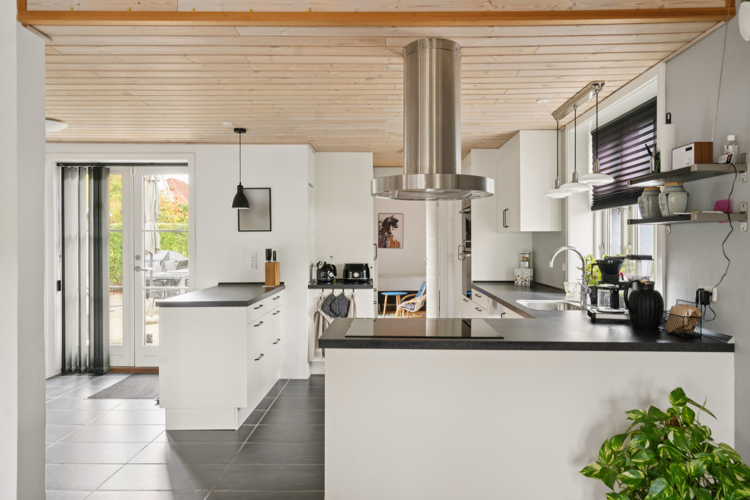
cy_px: 250
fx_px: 479
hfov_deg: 76.1
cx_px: 375
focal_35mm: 23
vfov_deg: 55.1
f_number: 6.3
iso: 1000
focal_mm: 23
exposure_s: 1/25
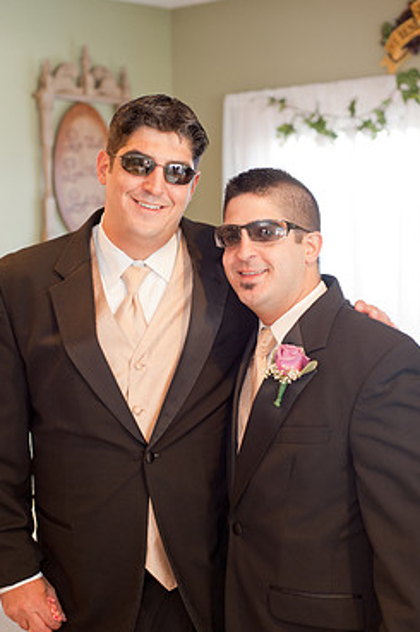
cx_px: 184
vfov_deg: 32.9
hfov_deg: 22.2
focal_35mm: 61
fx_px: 1070
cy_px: 301
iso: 1250
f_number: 2.8
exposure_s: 1/80
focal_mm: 50
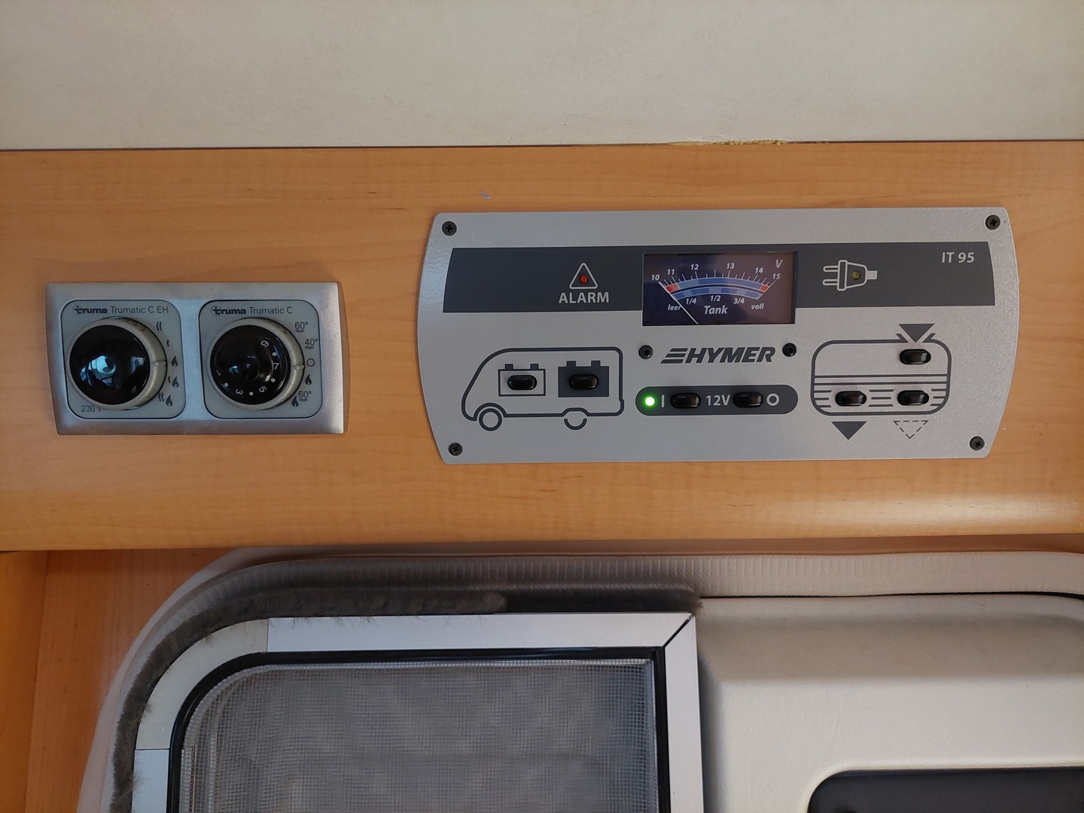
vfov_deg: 54.9
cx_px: 542
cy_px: 406
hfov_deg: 69.4
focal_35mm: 25
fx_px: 783
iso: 640
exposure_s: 1/25
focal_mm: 5.23
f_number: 1.8
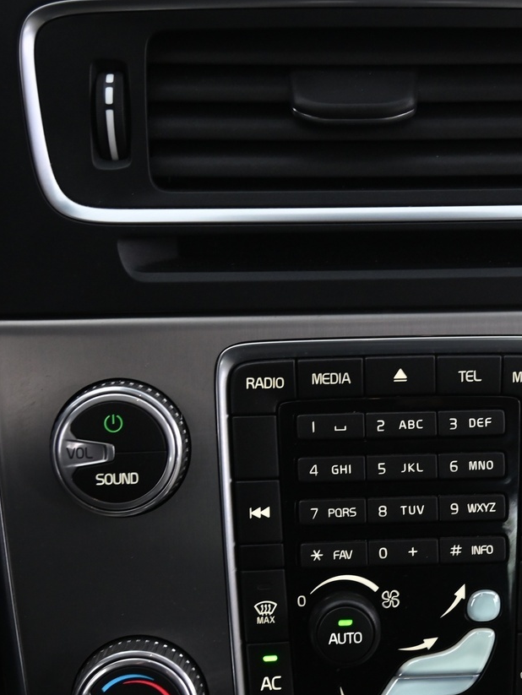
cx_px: 399
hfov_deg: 20.3
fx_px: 1447
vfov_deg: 26.9
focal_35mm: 72
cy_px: 427
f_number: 4
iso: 2000
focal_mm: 38
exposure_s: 1/15
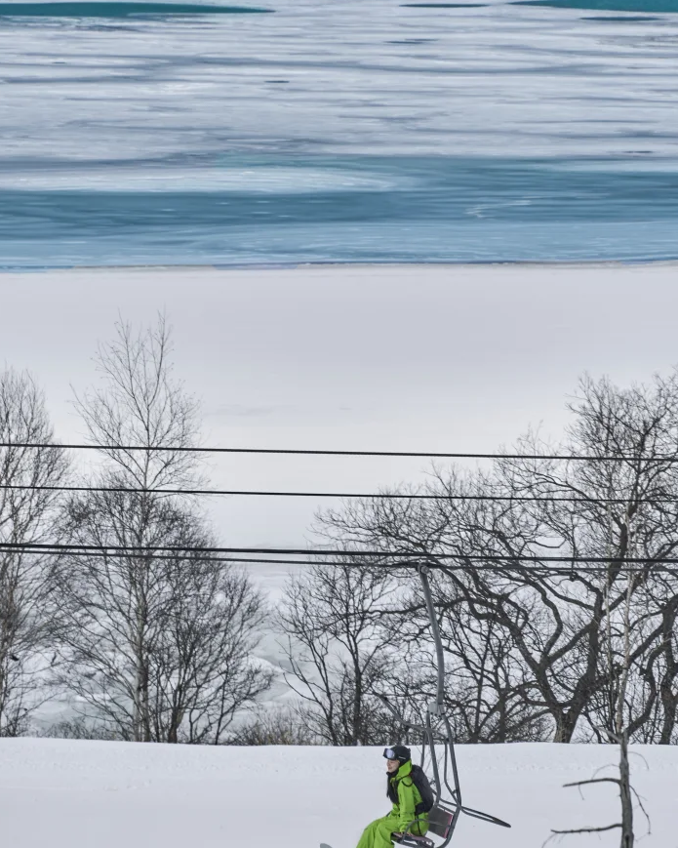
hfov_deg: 4.4
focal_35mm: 350
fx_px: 8780
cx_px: 262
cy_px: 296
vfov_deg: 5.5
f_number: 11
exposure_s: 1/200
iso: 100
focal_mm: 200
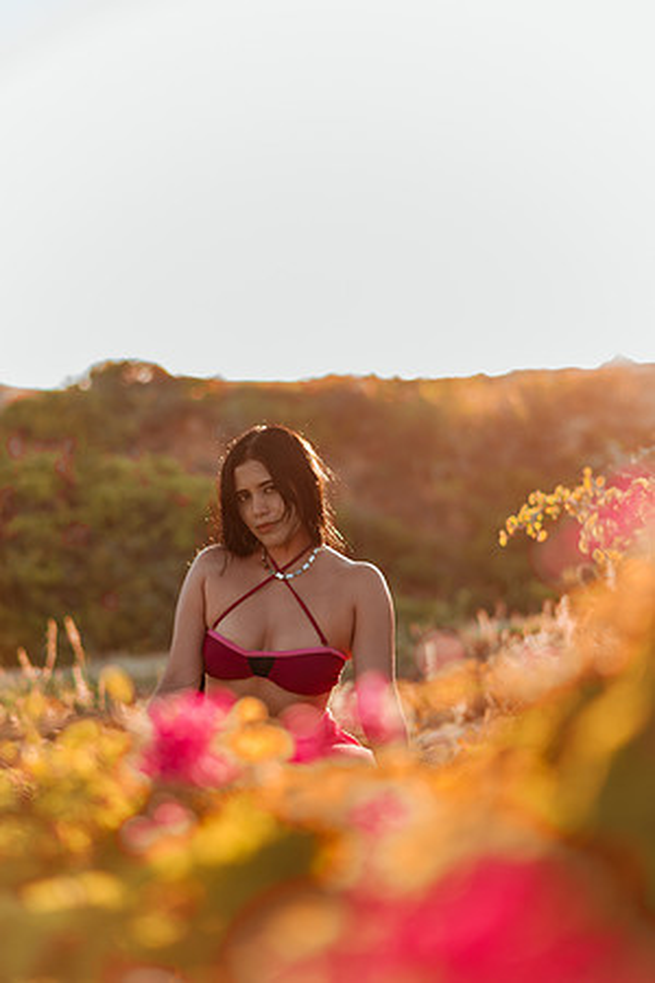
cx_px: 328
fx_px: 1583
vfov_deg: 34.5
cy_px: 492
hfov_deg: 23.4
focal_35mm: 58
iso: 50
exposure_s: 1/800
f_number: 1.8
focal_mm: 58
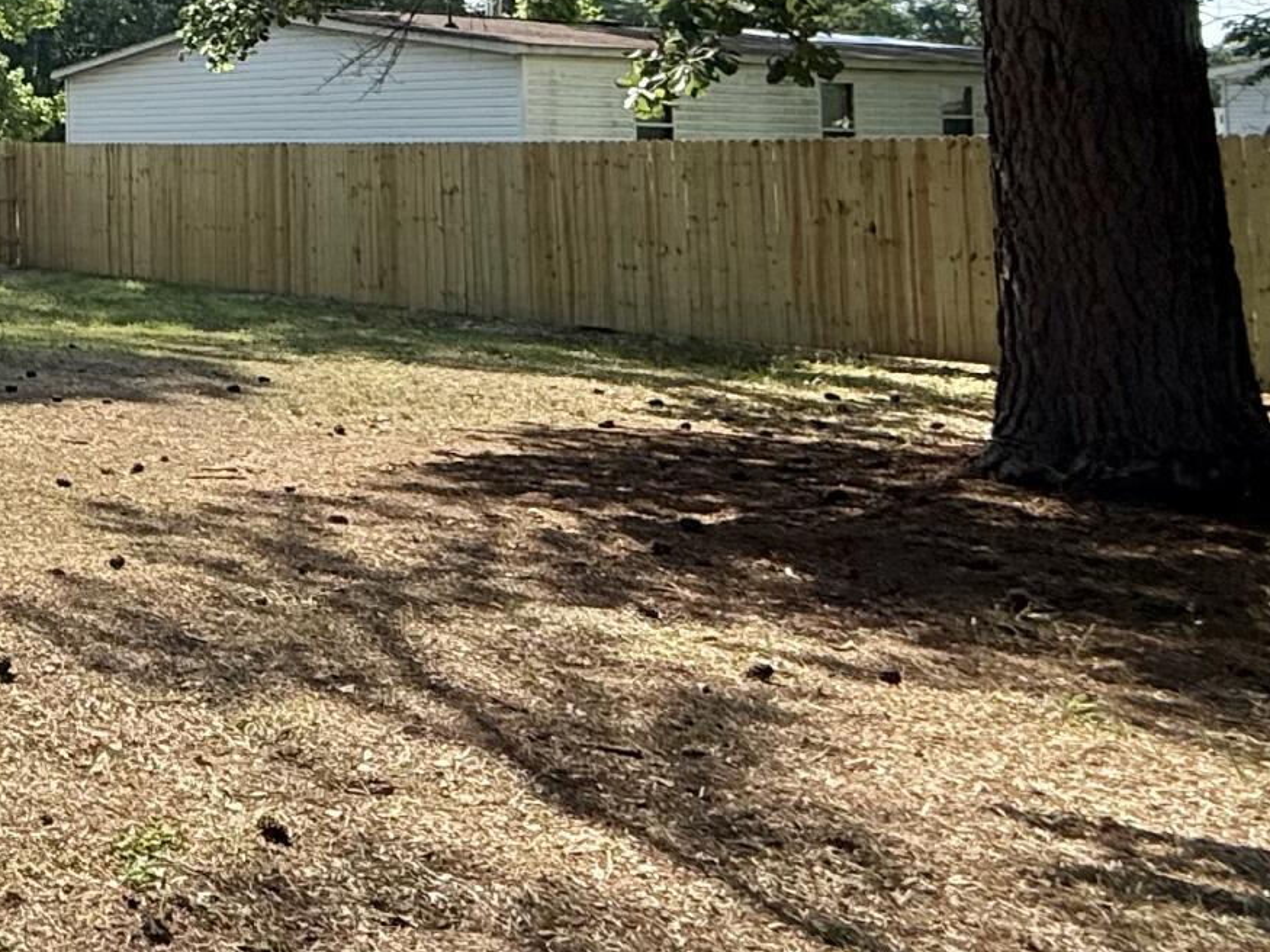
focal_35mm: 48
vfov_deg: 28.8
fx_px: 1761
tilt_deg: +4.2
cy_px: 57
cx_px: -615
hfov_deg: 27.7
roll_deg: -1.0
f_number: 2.2
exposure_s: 1/1259
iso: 64
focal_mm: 2.22
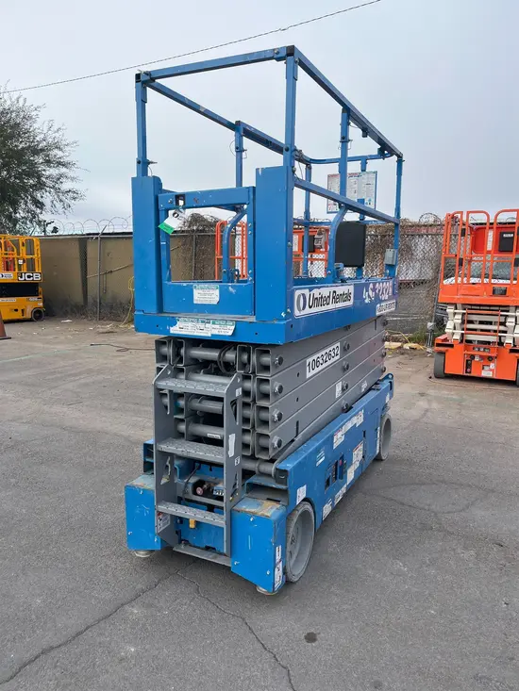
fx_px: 520
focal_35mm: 26
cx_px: 260
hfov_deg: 53.1
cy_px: 346
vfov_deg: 67.3
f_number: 1.6
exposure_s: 1/1776
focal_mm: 5.1
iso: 50
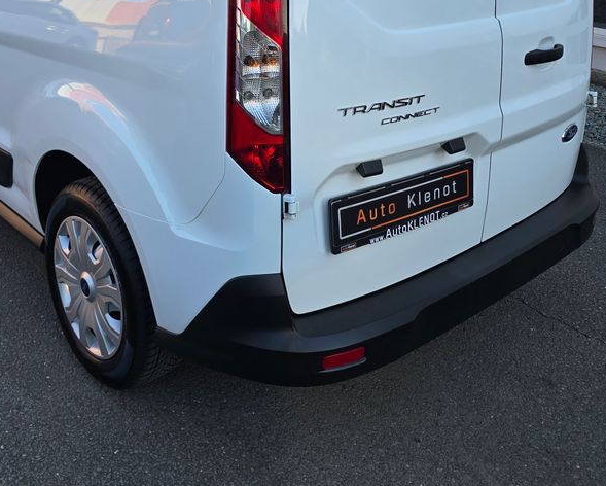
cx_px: 242
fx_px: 700
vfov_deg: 37.0
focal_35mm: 39
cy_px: 100
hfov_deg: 46.5
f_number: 1.7
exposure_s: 1/180
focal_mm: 6.3
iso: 12
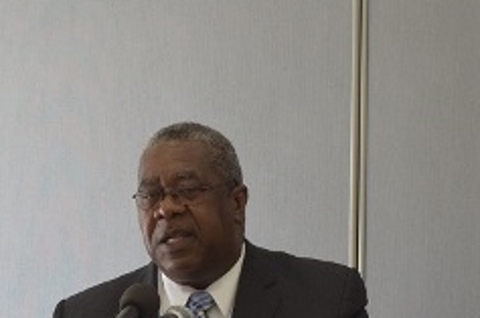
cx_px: 26
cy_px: 255
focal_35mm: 211
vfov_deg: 6.5
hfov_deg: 9.7
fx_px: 2808
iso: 1000
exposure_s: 1/60
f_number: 5.6
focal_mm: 52
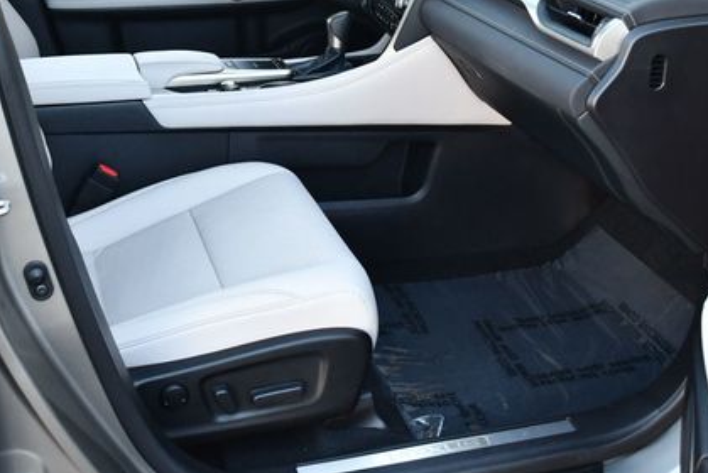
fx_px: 1082
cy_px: 132
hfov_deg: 36.1
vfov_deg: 24.4
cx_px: 282
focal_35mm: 55
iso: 800
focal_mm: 18
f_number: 3.5
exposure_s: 1/250
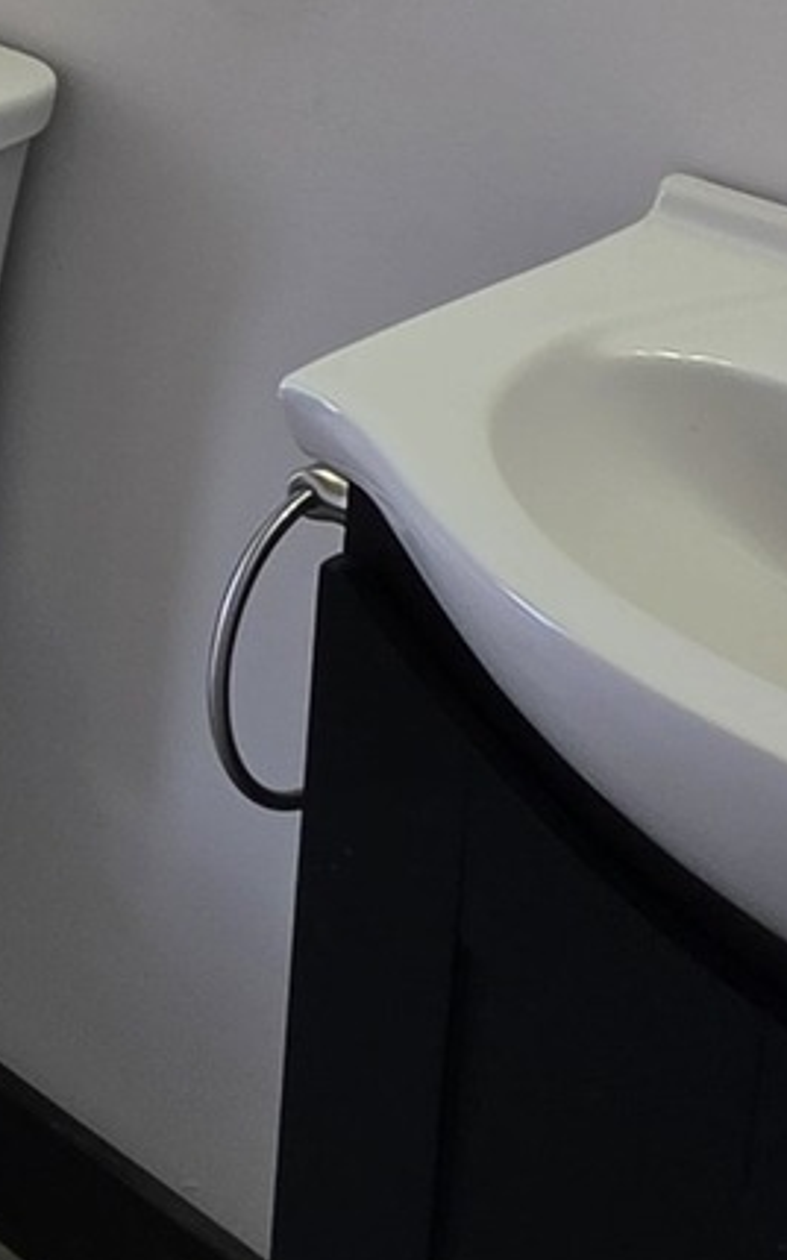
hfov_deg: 15.1
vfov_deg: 24.3
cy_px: -388
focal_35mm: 74
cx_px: -655
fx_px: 2540
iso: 25
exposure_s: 1/120
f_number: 1.9
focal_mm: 2.2
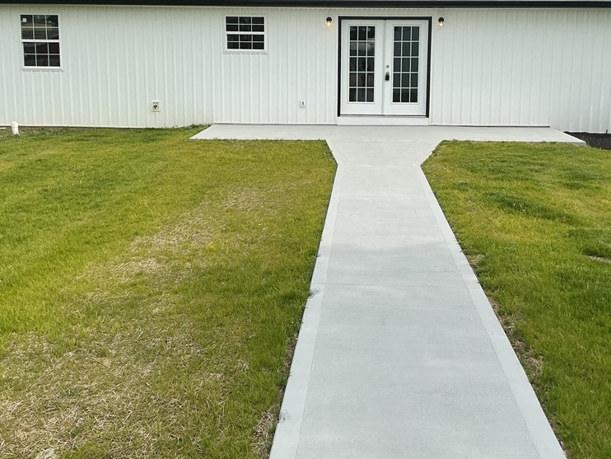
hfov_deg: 46.7
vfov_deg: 35.6
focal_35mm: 40
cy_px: 151
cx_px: 334
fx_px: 706
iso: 25
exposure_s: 1/1786
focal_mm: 3
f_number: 1.8
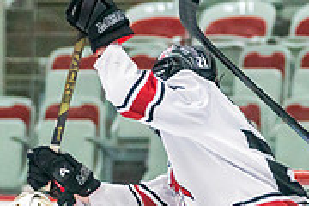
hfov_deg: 3.6
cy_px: 400
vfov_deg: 2.4
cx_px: 98
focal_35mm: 579
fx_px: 4969
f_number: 2.8
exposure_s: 1/1000
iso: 3200
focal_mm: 135
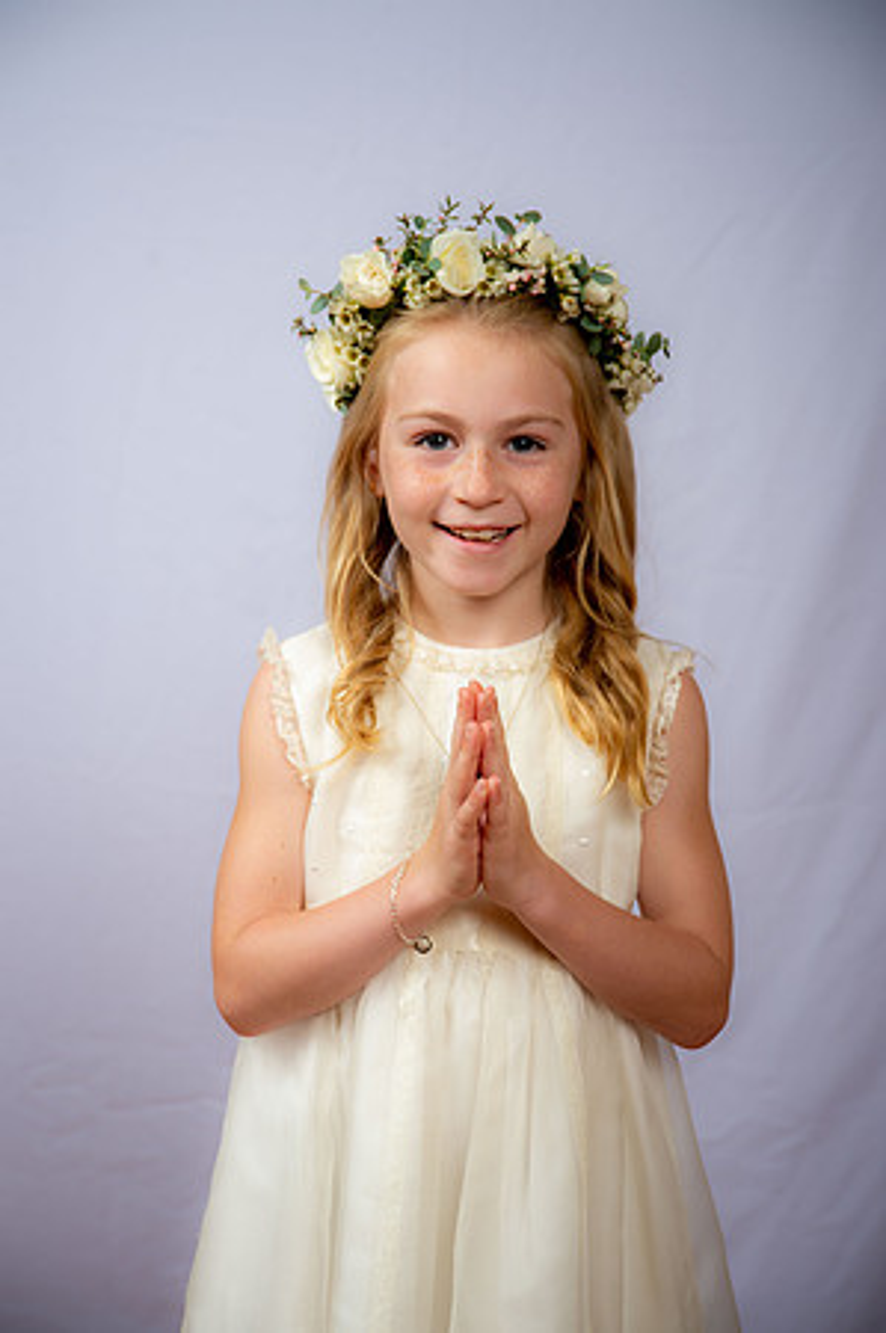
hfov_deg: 17.5
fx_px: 2886
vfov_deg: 26.0
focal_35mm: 78
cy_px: 666
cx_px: 443
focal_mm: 78
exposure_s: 1/160
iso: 250
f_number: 6.3
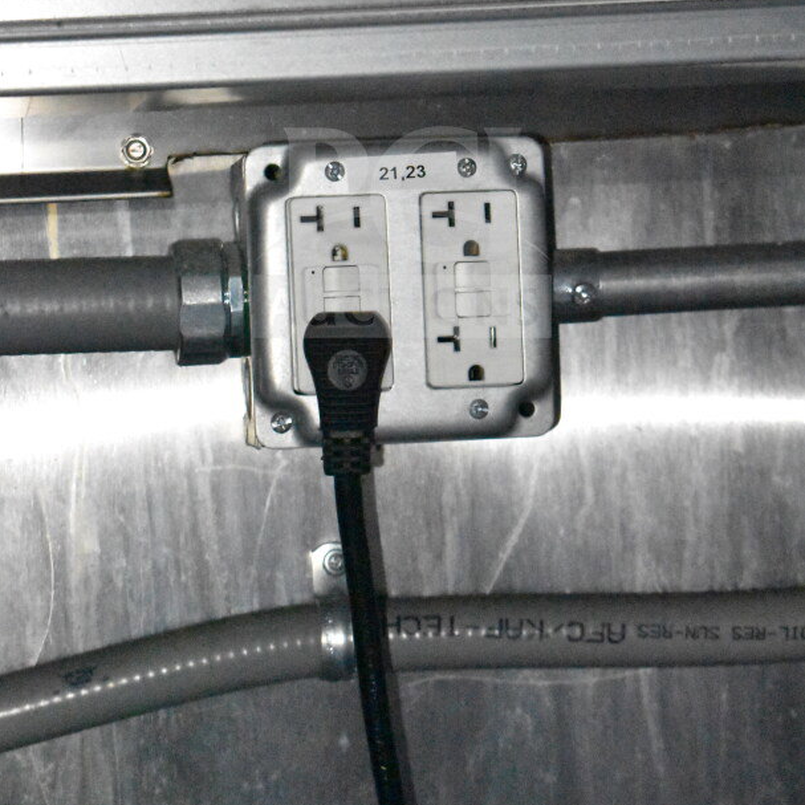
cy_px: 233
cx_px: 402
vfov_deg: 16.4
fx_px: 2779
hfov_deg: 16.5
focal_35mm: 106
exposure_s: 1/100
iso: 25600
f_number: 5.6
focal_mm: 55
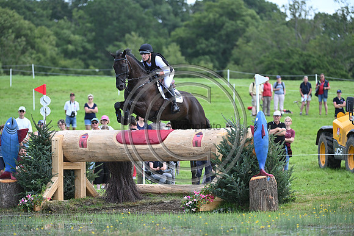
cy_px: 118
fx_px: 2655
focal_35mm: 270
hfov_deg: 7.6
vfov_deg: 5.1
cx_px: 177
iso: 900
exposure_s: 1/1600
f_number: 5
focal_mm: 270
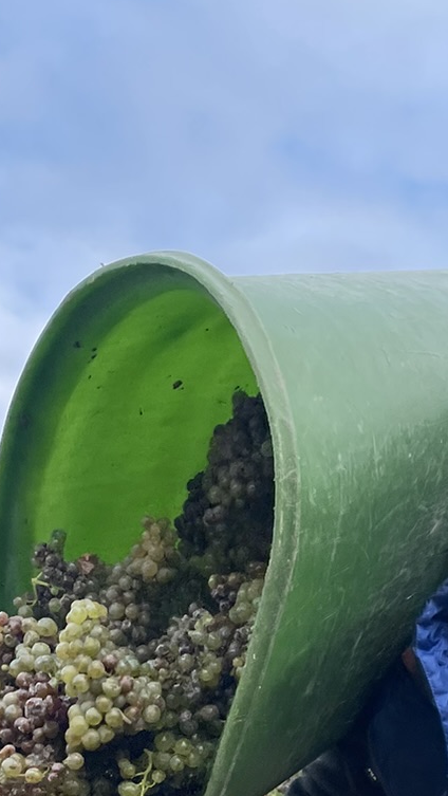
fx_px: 1625
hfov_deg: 15.5
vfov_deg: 24.3
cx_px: 60
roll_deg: -3.1
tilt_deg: +0.5
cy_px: 1018
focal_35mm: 77
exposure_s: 1/711
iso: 32
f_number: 1.6
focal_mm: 4.2
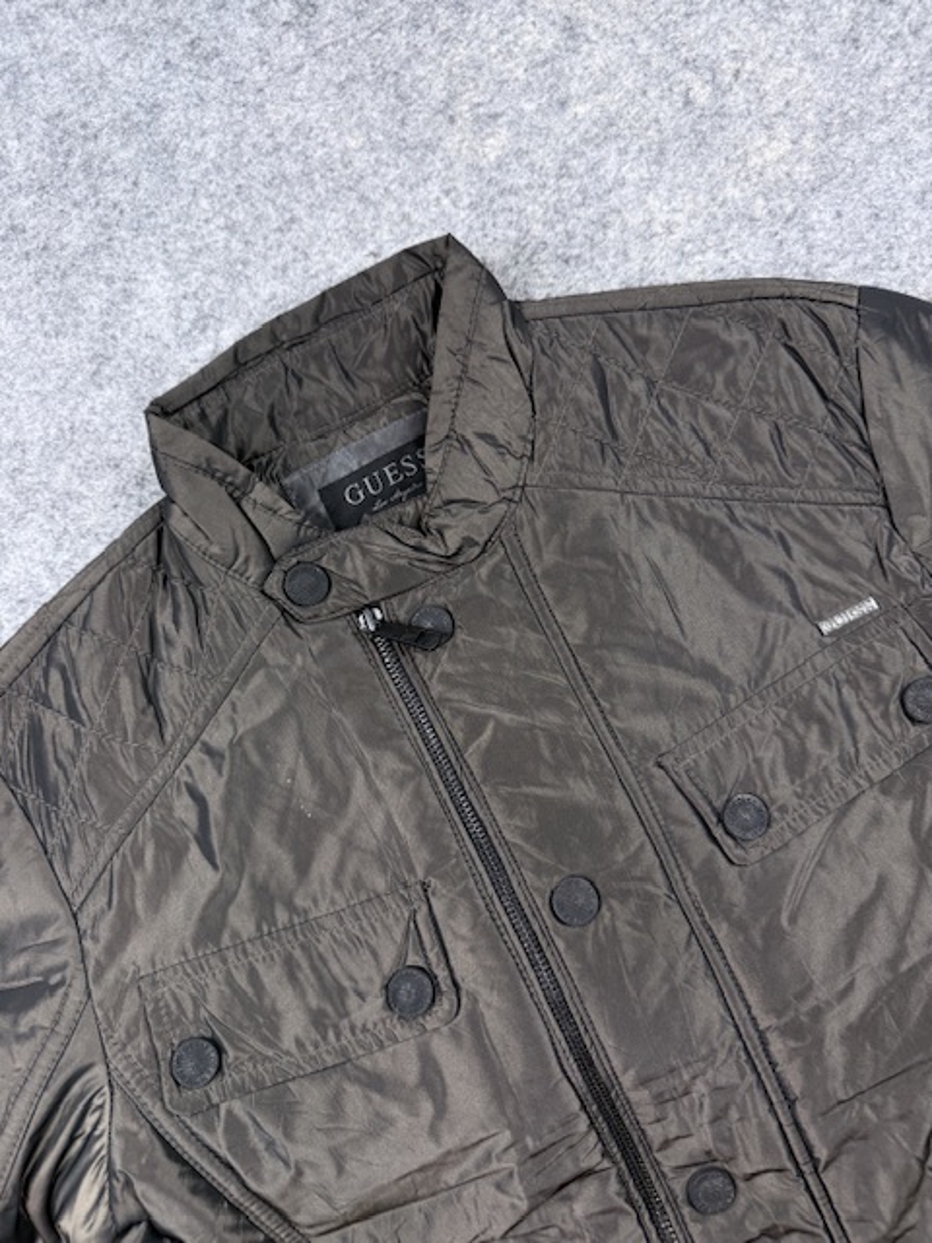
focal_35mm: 24
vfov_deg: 71.6
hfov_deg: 56.8
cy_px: 622
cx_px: 466
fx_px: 862
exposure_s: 1/100
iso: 100
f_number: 1.78
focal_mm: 6.76
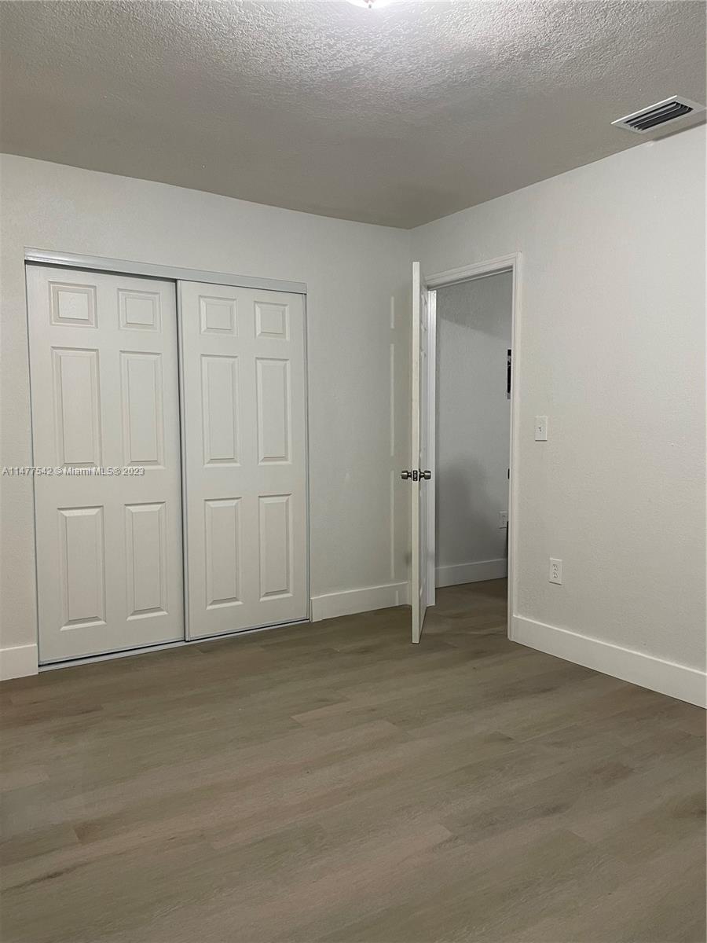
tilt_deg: -4.2
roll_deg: +0.0
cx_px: 354
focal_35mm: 26
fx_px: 708
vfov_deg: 67.3
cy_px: 472
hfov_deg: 53.1
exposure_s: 1/60
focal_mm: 4.2
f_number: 1.6
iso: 100
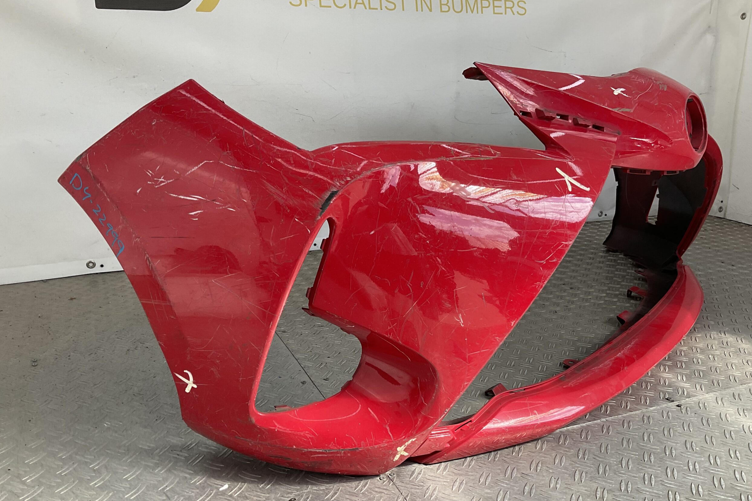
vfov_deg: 42.2
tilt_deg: -18.8
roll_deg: -1.7
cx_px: 377
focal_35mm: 31
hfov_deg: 60.3
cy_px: 288
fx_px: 648
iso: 16
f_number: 1.8
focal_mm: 3
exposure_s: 1/338
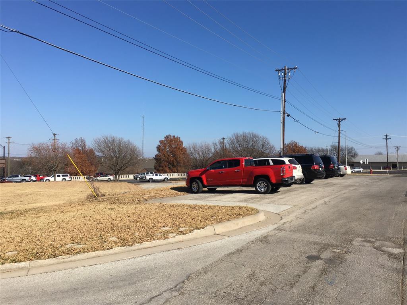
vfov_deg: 48.2
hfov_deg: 61.7
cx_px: 204
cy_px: 152
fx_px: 341
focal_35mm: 29
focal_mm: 4.15
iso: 25
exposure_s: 1/2024
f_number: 2.2
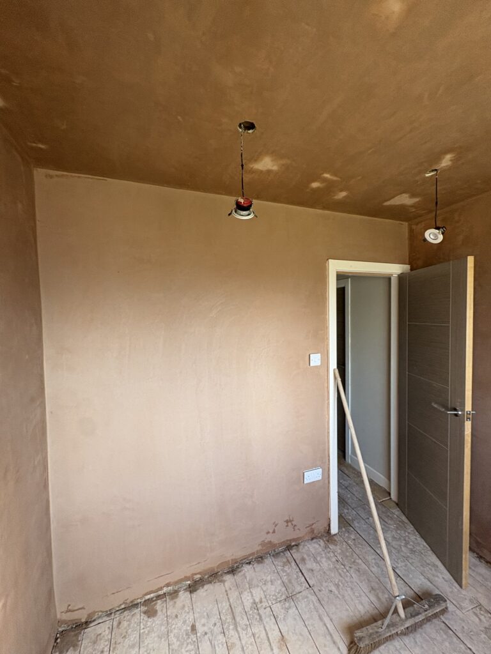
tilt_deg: +0.2
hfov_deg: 85.7
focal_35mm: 14
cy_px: 327
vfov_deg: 102.1
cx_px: 246
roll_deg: +0.8
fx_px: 265
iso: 160
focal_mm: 2.22
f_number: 2.2
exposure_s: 1/99
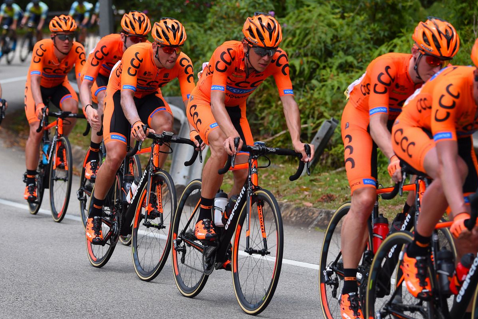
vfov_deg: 7.6
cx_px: 240
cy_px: 160
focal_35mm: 181
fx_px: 2403
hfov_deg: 11.4
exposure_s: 1/1000
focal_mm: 180
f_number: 6.3
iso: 400
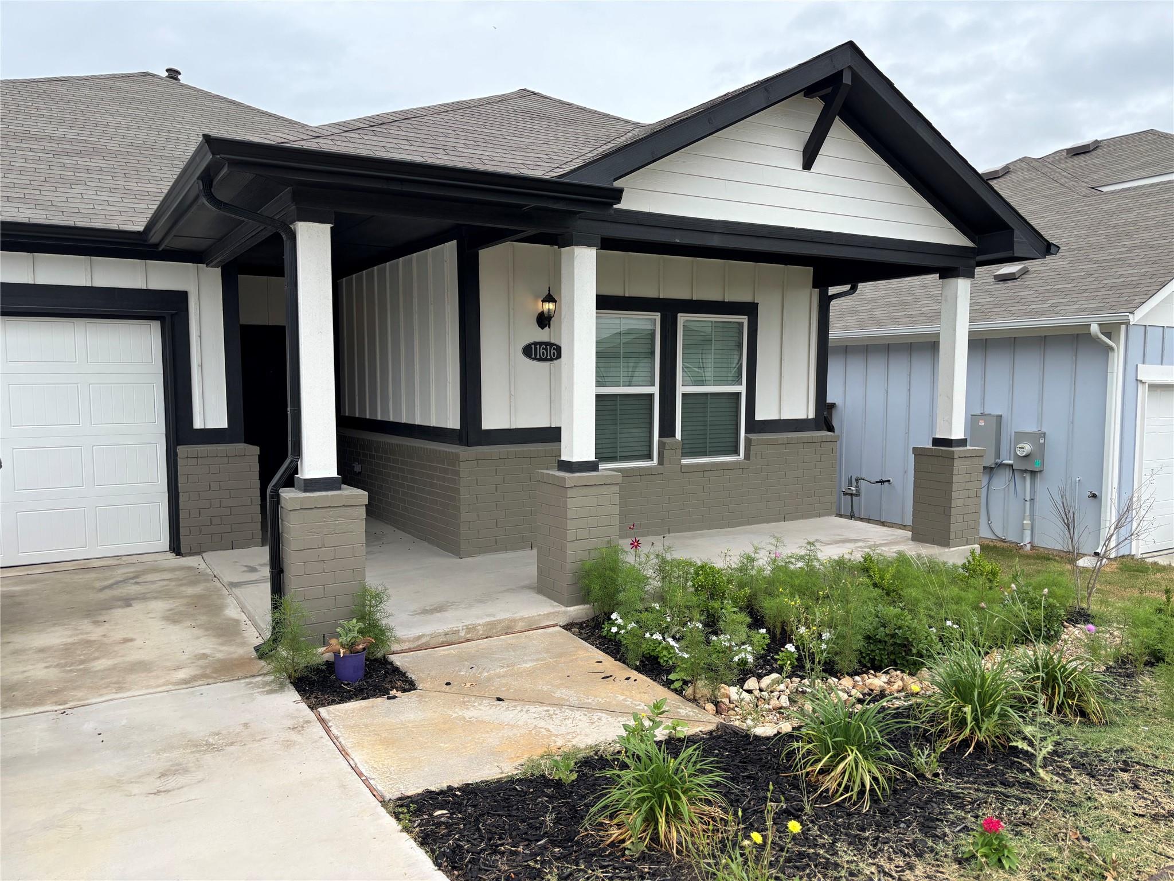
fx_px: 882
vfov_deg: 53.1
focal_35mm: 26
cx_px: 587
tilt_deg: -4.9
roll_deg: -0.2
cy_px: 440
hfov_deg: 67.3
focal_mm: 5.96
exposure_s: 1/1458
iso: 50
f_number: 1.6
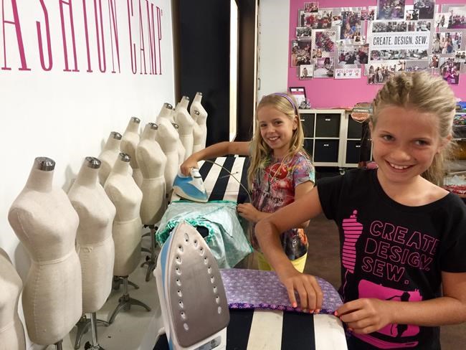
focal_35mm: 29
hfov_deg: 61.6
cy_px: 175
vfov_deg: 48.3
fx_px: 391
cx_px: 233
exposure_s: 1/15
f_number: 2.2
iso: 64
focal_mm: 4.15
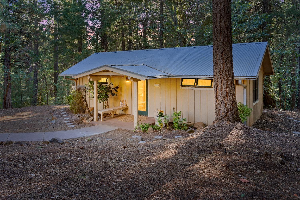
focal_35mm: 26
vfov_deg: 49.6
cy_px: 100
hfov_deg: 69.4
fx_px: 217
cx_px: 150
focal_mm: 26
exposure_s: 1/20
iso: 320
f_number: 8
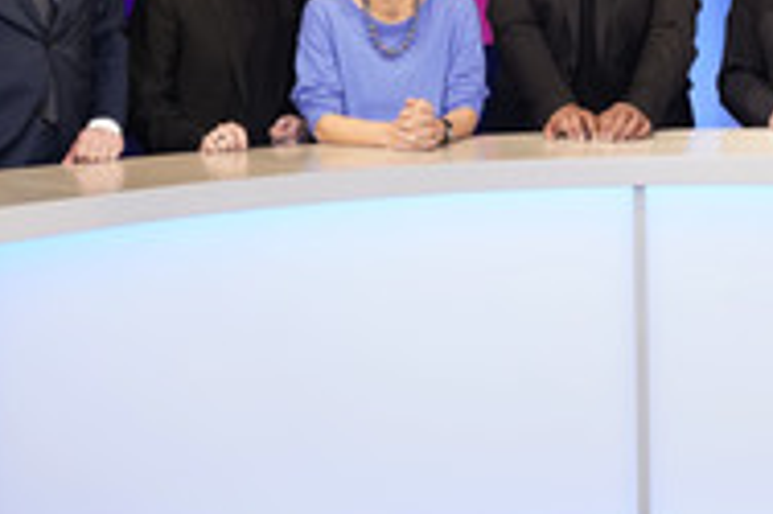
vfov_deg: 19.8
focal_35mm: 67
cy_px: 41
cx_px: 623
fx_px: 1437
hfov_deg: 29.4
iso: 2000
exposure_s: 1/50
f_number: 5.6
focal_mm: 28
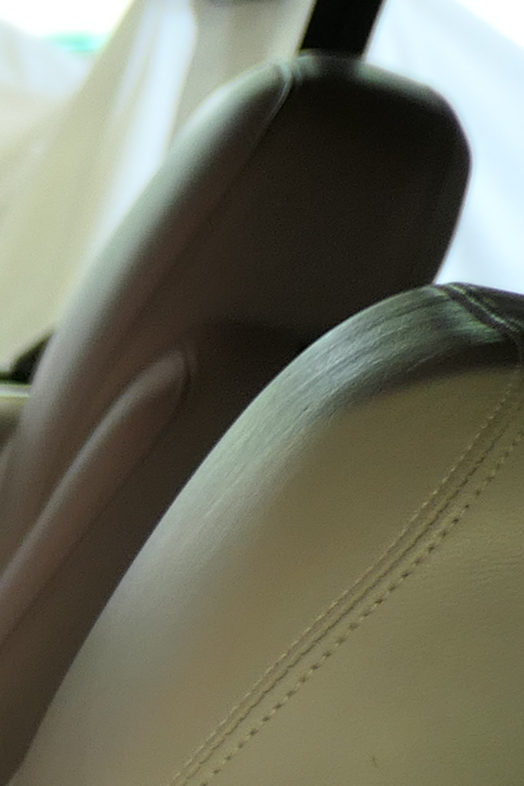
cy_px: 1315
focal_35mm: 128
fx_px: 2794
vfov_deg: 14.5
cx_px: -1501
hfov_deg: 7.7
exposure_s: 1/60
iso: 160
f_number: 1.4
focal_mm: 8.8
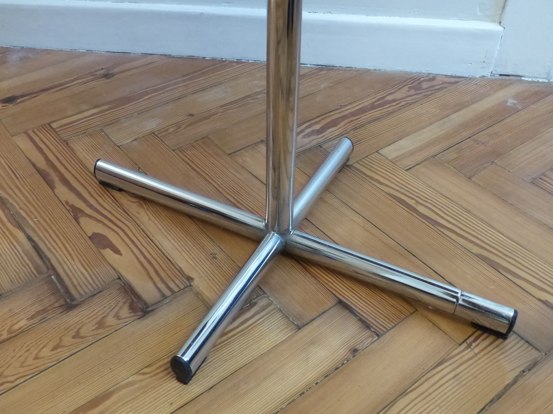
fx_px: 575
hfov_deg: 51.4
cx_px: 276
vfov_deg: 39.7
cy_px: 207
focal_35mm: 36
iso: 800
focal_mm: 6.4
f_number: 2.8
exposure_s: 1/30
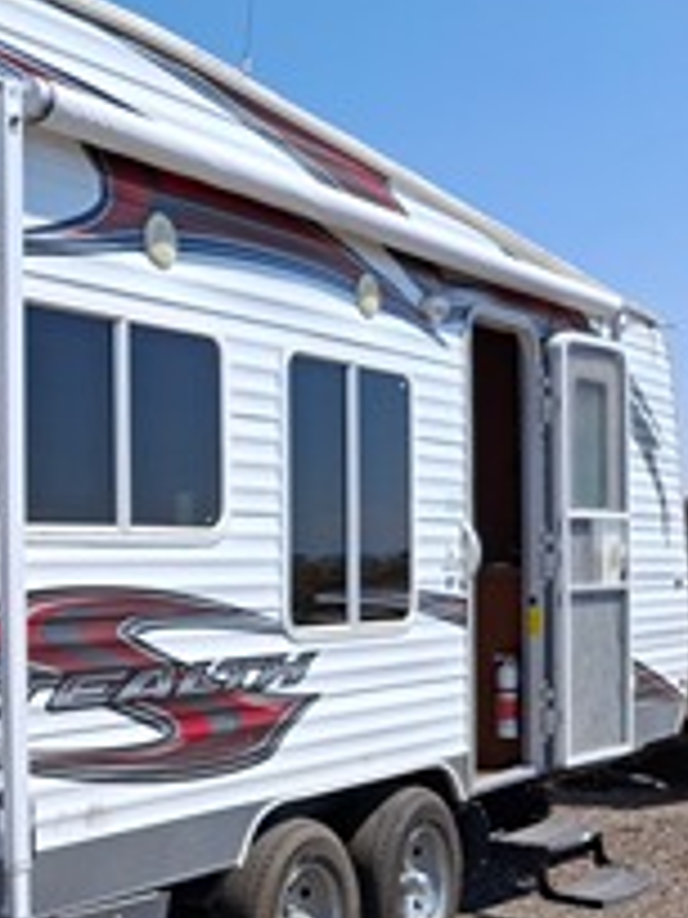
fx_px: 1299
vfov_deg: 38.4
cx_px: -207
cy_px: 626
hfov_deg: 25.5
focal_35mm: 49
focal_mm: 4.69
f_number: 1.8
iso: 25
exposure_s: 1/2445
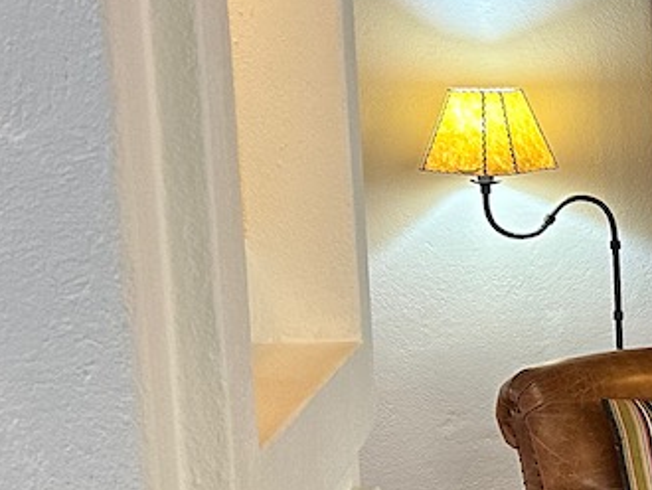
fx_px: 1753
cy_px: 366
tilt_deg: -7.9
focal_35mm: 93
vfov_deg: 15.8
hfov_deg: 16.7
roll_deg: -0.4
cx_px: 1239
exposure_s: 1/60
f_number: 1.78
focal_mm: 6.86
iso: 250
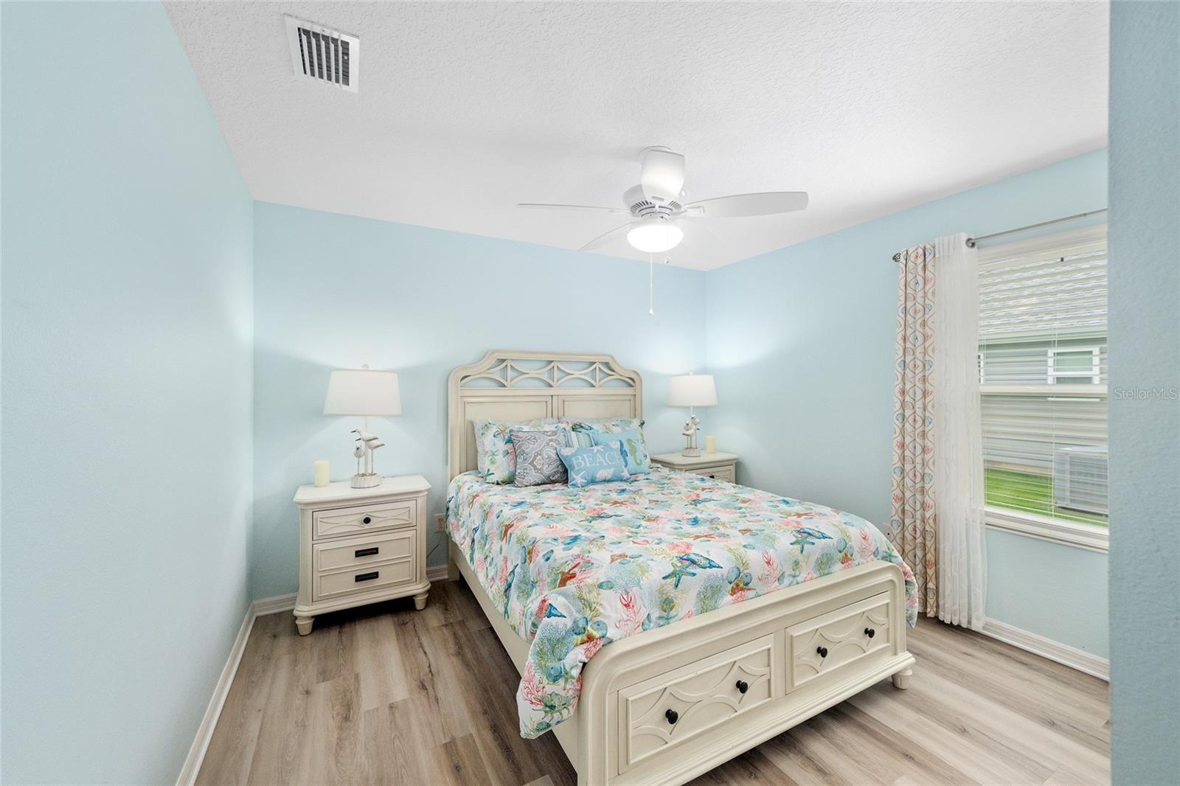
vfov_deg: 81.2
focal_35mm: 14
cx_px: 590
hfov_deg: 104.3
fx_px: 459
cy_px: 393
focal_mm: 14
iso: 500
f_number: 8
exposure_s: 1/40
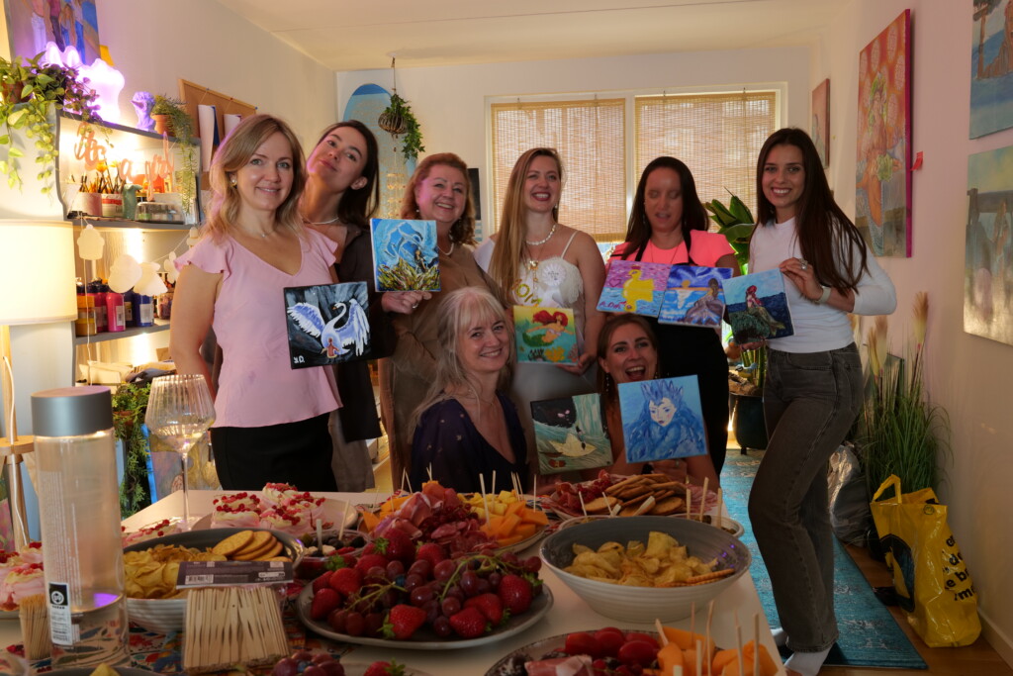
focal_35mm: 32
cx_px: 506
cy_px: 338
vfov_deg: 41.1
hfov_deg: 58.7
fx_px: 901
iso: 800
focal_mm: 32
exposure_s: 1/4
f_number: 11
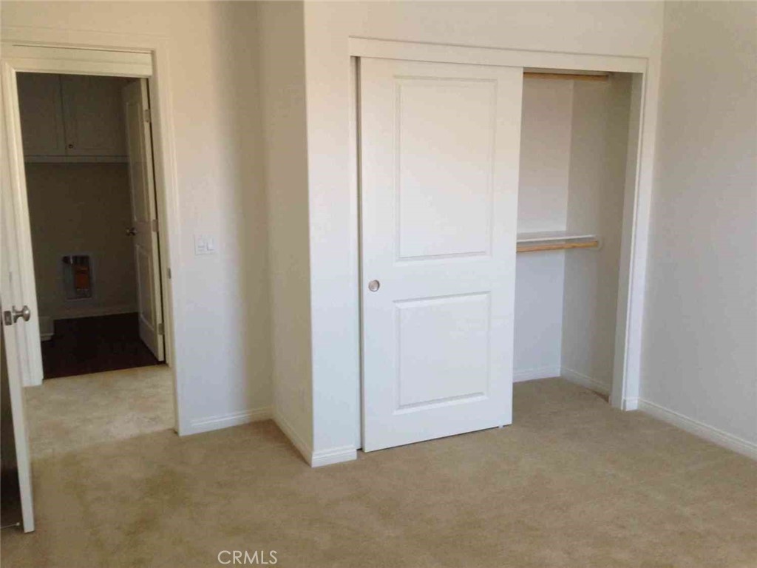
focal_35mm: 33
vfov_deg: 42.9
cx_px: 378
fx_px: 722
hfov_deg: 55.4
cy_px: 284
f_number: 2.4
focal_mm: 4.13
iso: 100
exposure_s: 1/20
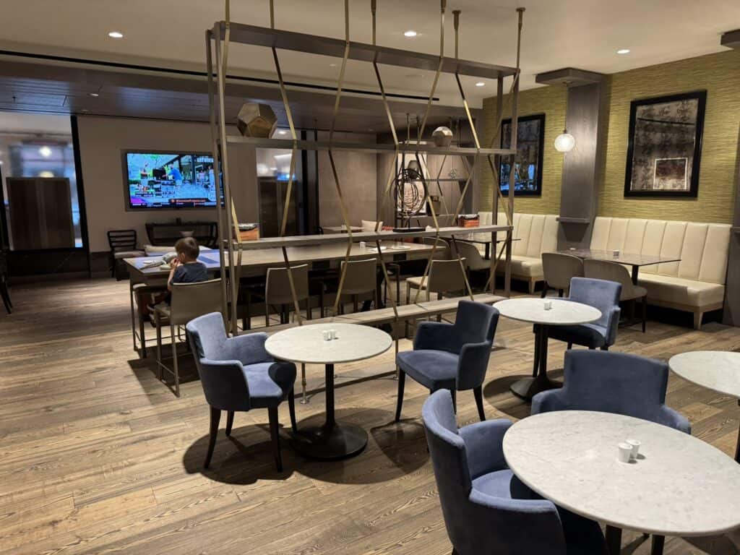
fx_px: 513
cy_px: 278
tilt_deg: -10.4
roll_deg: +0.4
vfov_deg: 56.8
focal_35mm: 24
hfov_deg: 71.6
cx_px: 370
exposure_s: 1/60
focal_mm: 6.76
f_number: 1.78
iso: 400
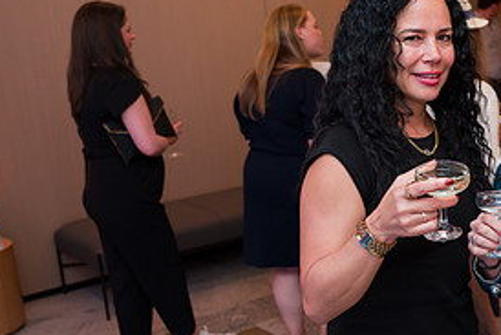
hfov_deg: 32.5
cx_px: 491
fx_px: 794
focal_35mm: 57
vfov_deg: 23.8
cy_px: 186
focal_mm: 25.5
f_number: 3.2
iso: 800
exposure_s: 1/160
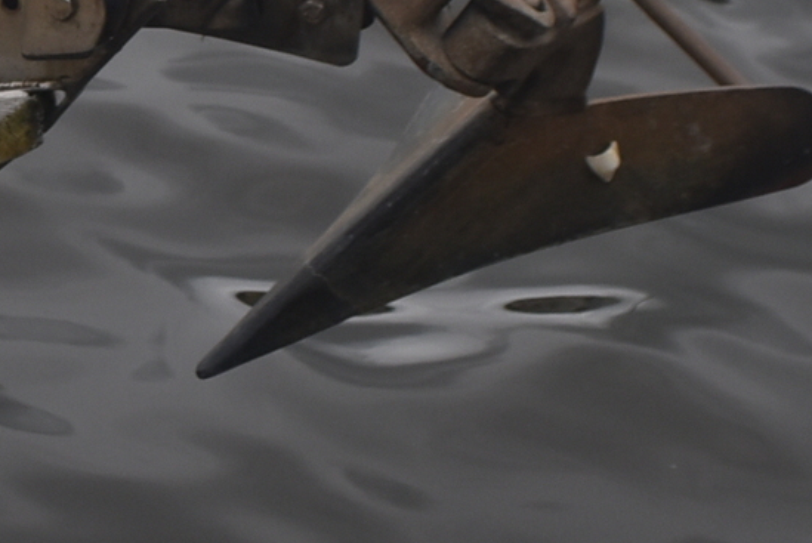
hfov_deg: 16.2
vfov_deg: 10.9
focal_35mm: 123
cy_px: -134
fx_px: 2776
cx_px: -46
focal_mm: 18
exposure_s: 1/250
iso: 200
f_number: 8
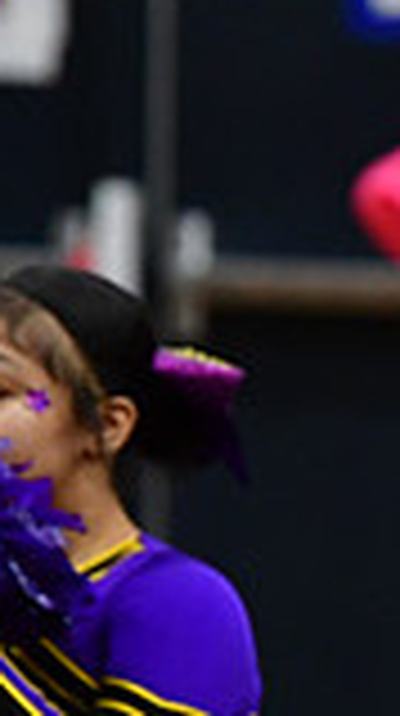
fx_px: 18964
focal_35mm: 1002
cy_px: 844
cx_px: 1204
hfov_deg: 1.2
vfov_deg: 2.2
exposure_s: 1/500
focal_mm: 175
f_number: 4
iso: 4000
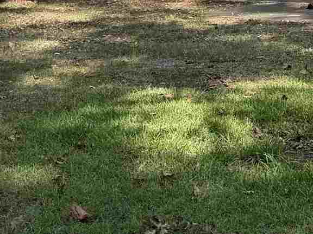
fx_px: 1157
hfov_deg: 14.7
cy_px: -184
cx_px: 417
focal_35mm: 128
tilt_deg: +2.3
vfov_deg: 10.9
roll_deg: +1.5
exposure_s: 1/831
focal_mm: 6.76
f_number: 1.78
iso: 100
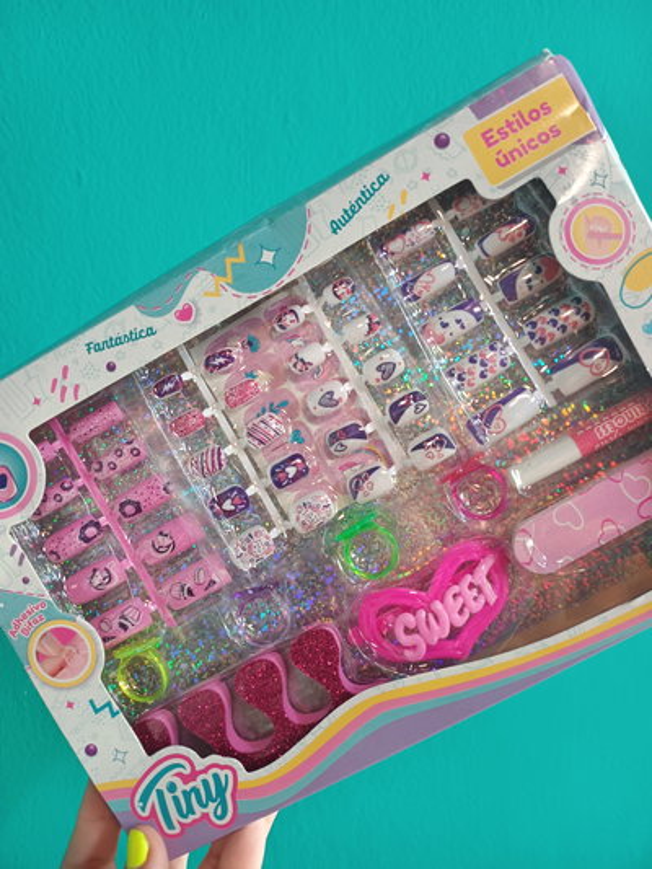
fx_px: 602
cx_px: 326
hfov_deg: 56.8
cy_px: 434
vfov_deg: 71.6
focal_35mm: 24
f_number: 1.4
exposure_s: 1/50
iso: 711
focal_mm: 5.89
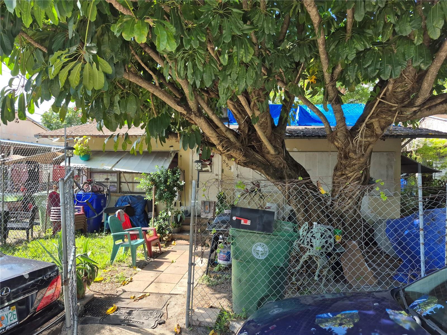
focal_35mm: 23
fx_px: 297
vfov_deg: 58.9
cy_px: 168
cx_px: 224
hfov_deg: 73.9
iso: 25
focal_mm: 5.4
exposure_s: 1/432
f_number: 1.8
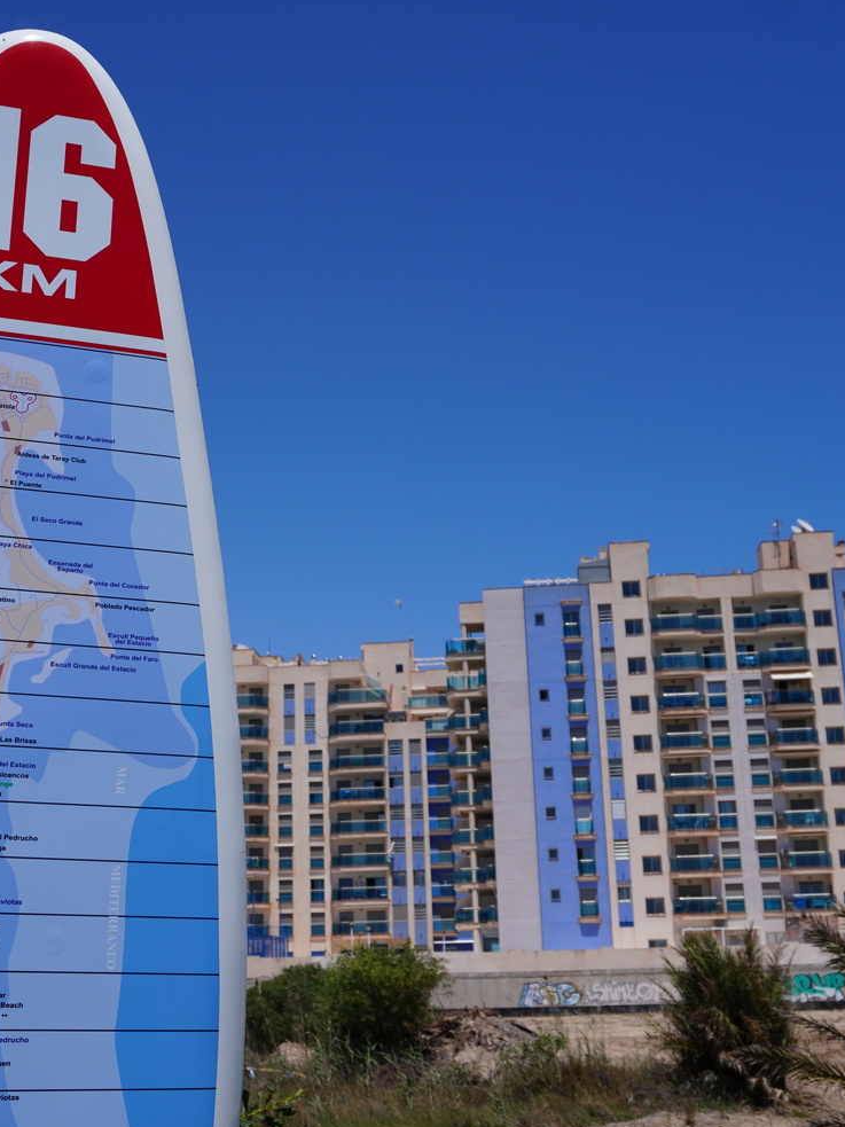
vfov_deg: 43.0
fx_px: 1432
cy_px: 569
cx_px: 357
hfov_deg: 32.8
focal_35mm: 44
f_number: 5
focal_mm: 20
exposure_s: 1/1600
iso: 100
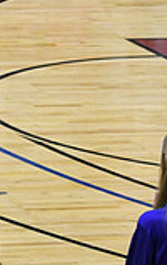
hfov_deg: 3.0
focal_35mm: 434
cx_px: -304
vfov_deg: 4.8
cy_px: 94
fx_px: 3146
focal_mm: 78
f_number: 4
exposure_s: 1/400
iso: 5000
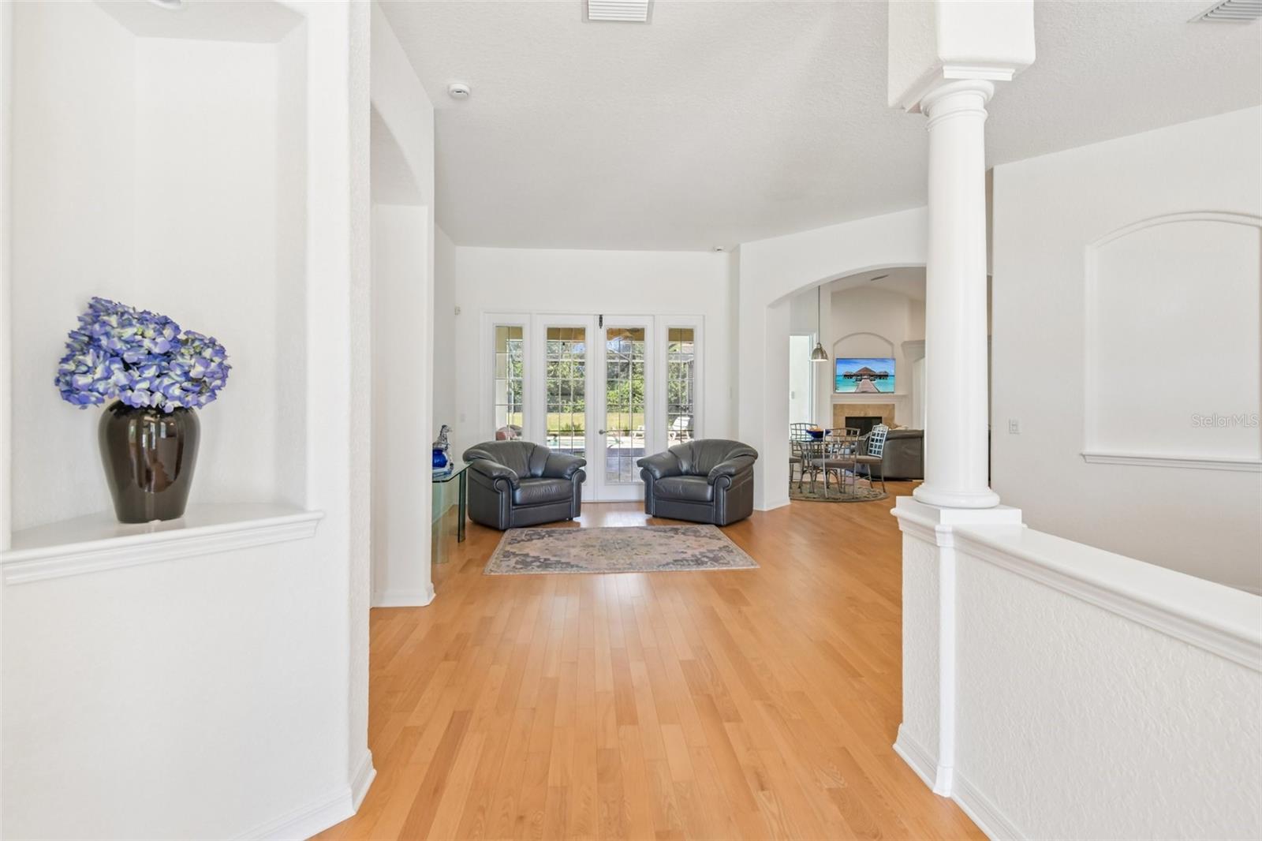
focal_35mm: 16
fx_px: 561
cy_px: 420
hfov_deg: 96.7
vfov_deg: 73.7
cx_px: 631
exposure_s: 1/50
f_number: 8
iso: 400
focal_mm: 16
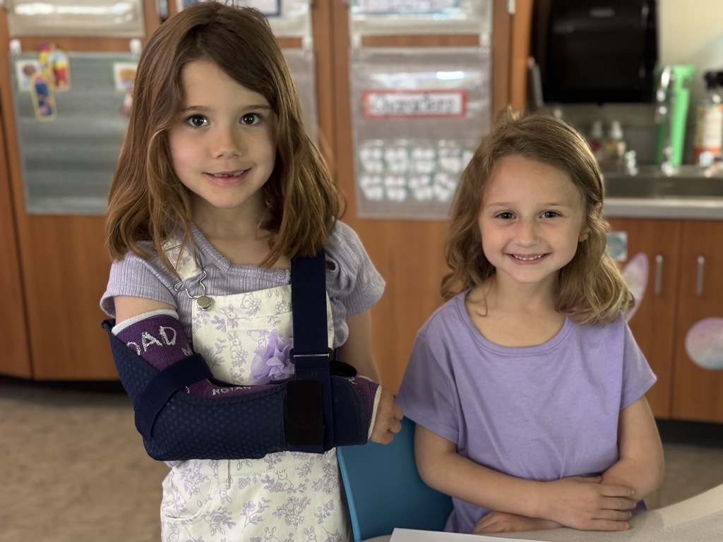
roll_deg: +1.1
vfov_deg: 30.3
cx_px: 362
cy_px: 271
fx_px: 1003
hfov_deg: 39.7
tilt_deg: -15.9
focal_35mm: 48
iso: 500
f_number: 1.78
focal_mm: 6.76
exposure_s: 1/30
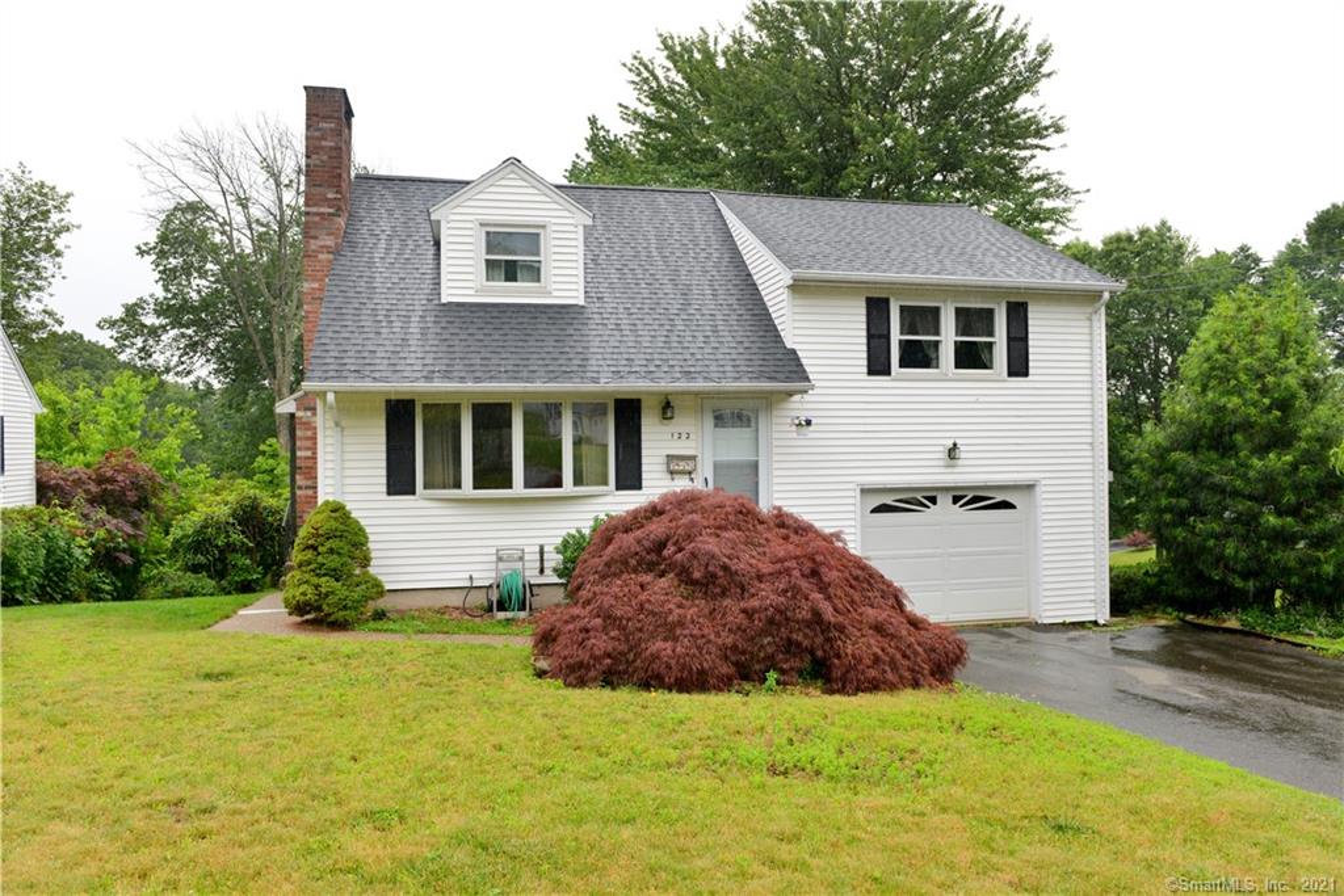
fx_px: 896
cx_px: 672
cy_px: 448
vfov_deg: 53.1
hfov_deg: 73.7
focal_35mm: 24
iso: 640
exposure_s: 1/250
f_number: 7.1
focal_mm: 24
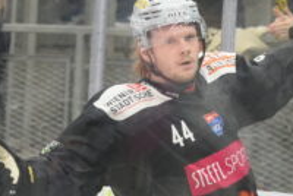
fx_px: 2812
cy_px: 223
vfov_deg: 4.0
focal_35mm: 345
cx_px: 192
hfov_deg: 6.0
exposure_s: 1/2000
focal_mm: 92
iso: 5600
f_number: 4
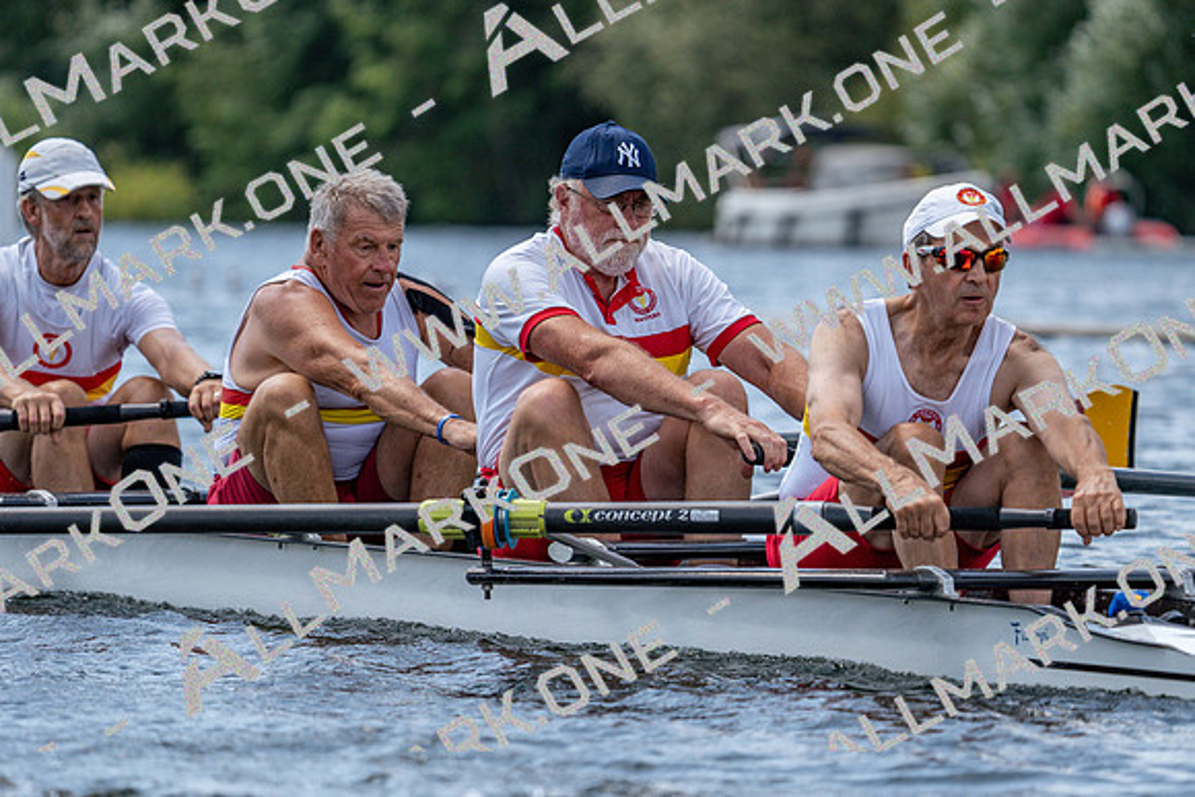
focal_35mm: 329
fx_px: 10923
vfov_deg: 4.2
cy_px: 398
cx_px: 598
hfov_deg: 6.3
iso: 400
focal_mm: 329
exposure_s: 1/2000
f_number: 6.3
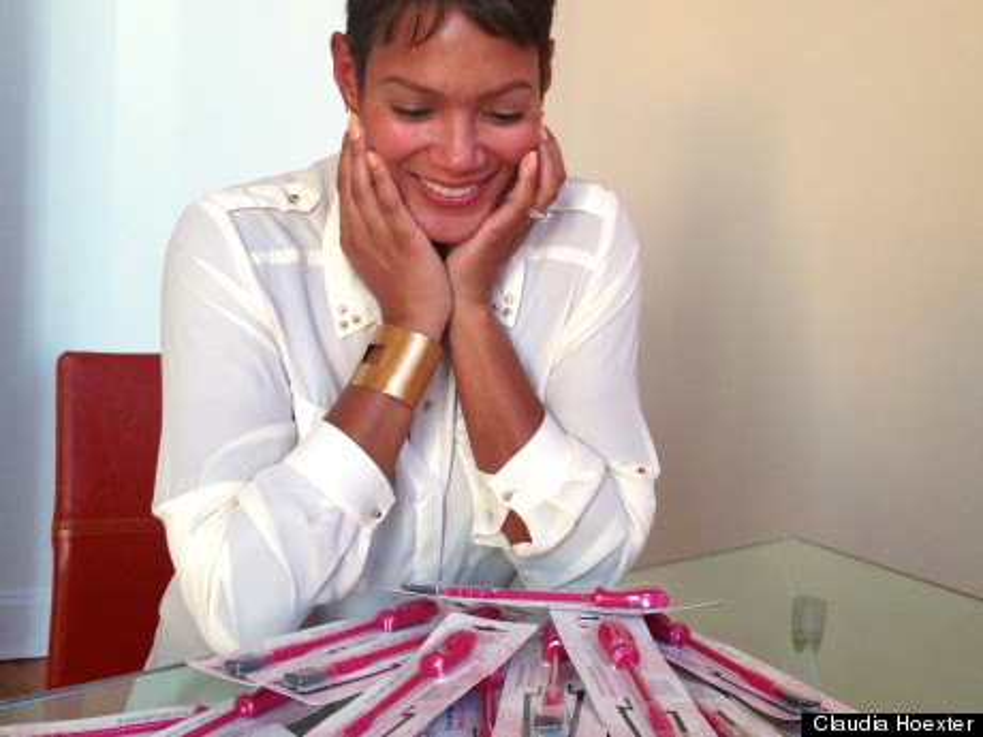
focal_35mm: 33
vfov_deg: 42.9
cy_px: 368
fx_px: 937
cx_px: 492
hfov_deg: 55.4
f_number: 2.4
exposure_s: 1/20
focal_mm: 4.13
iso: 100
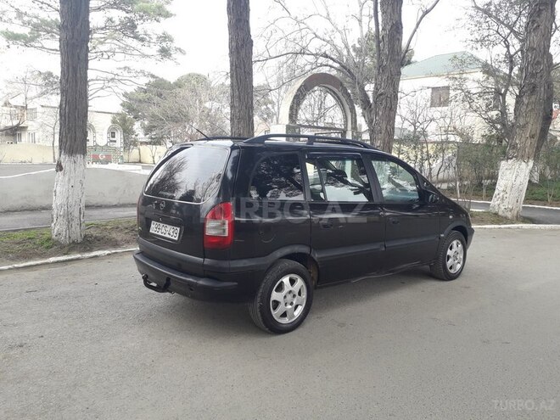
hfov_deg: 65.3
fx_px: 437
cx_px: 280
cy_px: 210
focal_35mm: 27
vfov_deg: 51.4
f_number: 1.9
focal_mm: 3.6
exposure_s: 1/259
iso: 40
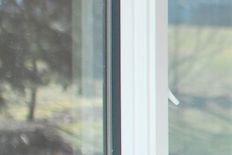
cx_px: 548
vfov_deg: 4.9
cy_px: 95
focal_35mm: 281
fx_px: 1811
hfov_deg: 6.9
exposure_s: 1/800
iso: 200
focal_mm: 35
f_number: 2.5
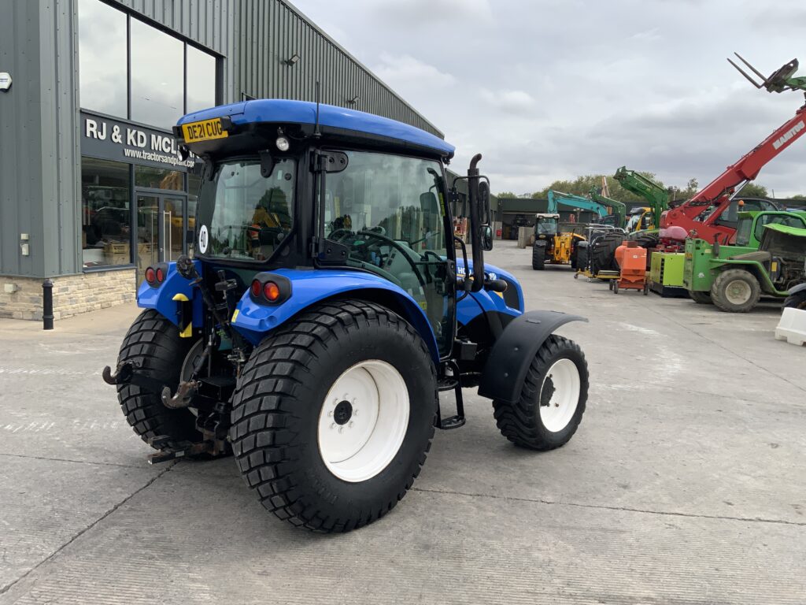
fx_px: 675
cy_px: 302
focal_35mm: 29
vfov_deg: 48.2
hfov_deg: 61.7
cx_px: 403
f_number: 1.8
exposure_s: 1/1412
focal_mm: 3
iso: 16
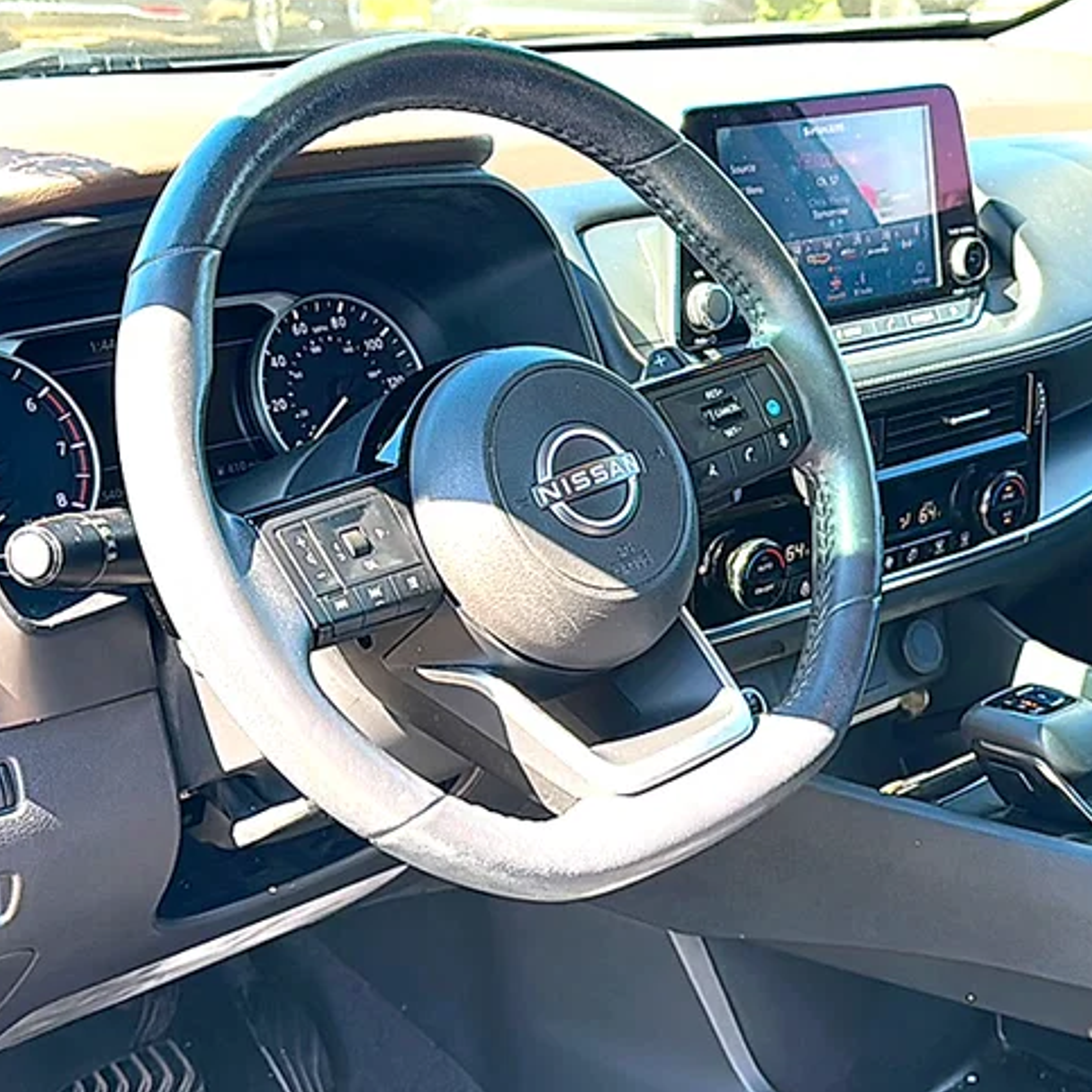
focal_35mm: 50
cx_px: 721
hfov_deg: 33.7
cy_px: 582
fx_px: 1785
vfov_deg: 34.0
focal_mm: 6.86
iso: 80
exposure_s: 1/261
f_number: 1.78
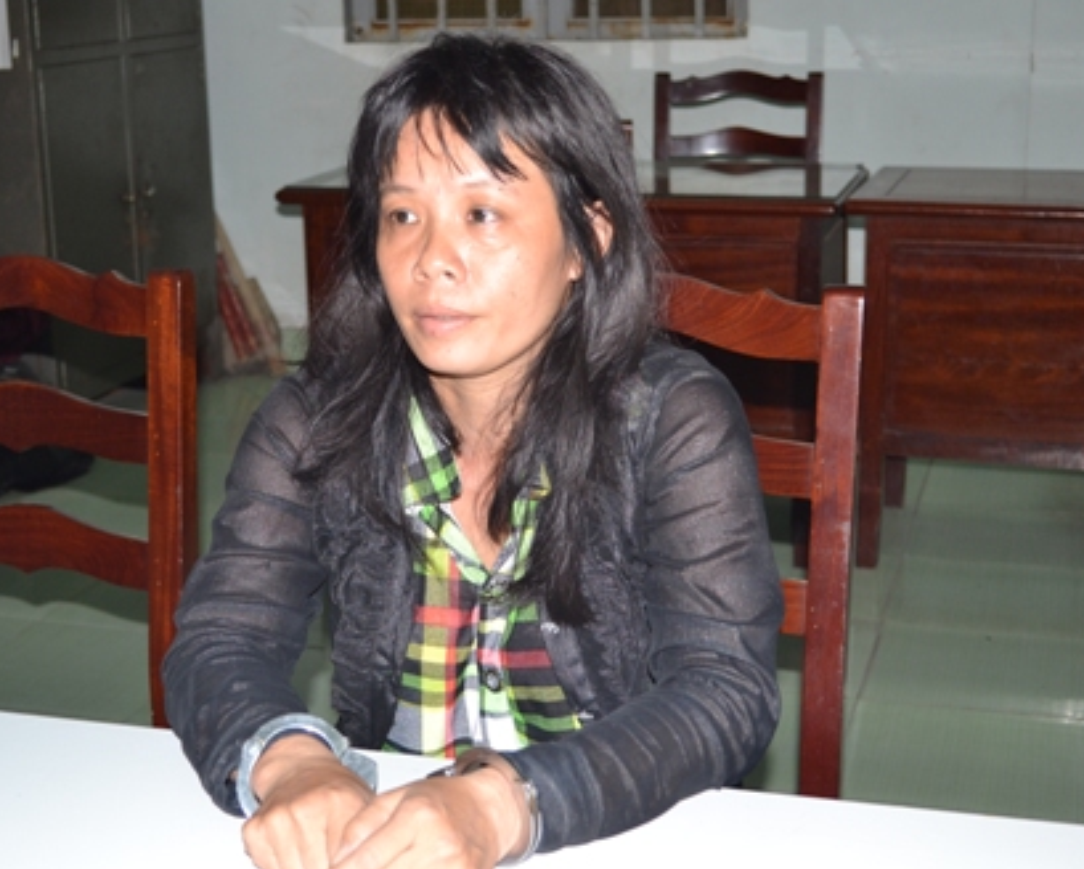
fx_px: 1766
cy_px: 438
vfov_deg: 27.7
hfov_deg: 34.1
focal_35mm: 55
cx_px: 514
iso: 400
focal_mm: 32
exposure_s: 1/60
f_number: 4.8
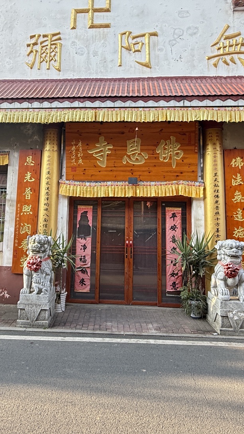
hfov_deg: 41.4
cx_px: 103
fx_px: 322
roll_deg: -1.6
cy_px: 185
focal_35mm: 28
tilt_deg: +8.7
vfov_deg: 67.6
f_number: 2.2
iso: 64
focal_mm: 2.22
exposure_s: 1/99
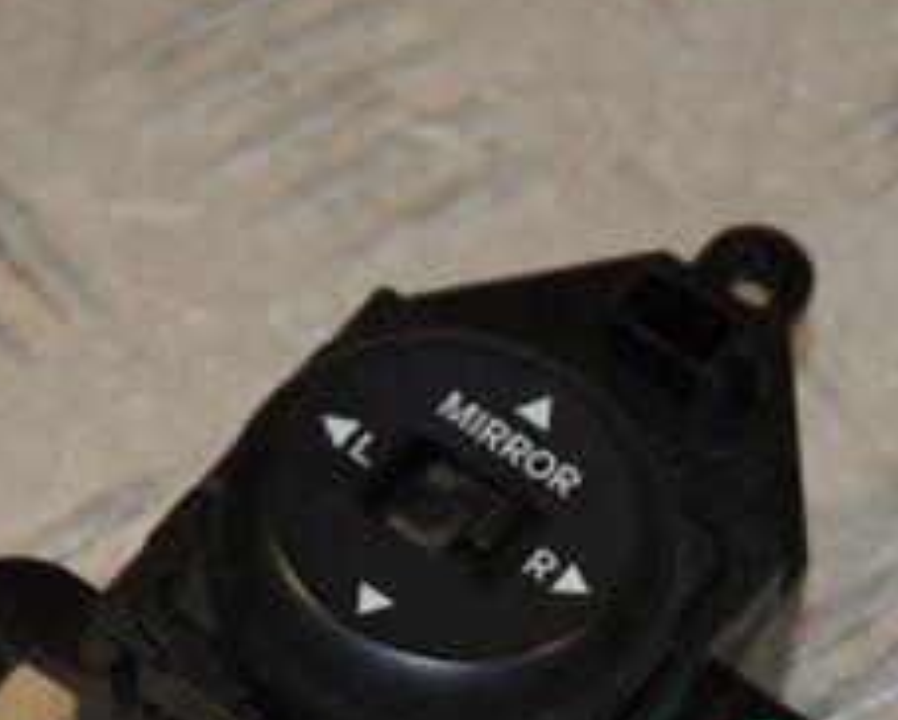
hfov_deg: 4.9
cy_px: 673
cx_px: 760
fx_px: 10380
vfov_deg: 4.0
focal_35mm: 390
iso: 800
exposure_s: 1/200
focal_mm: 105
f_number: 8
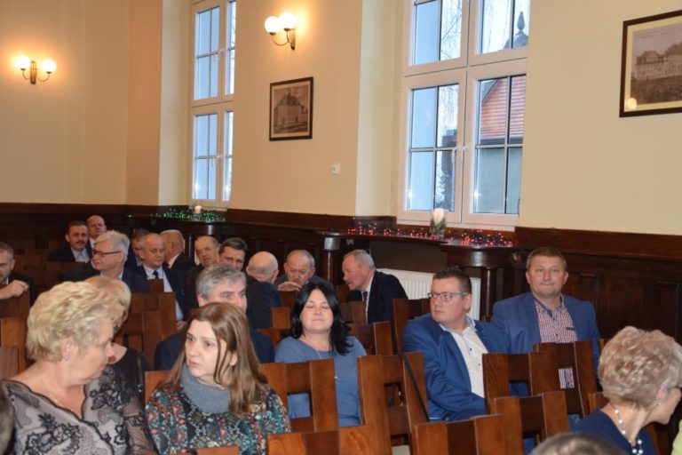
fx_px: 966
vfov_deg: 26.5
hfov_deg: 38.9
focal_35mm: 51
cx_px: 341
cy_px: 228
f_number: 4.2
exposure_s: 1/60
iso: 800
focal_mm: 34
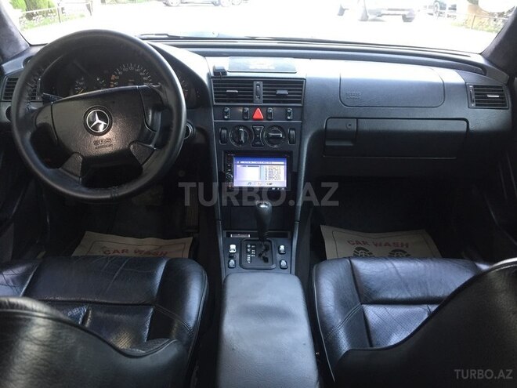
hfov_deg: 61.7
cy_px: 194
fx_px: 433
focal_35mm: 29
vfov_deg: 48.2
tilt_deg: -25.8
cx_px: 258
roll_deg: -0.6
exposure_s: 1/33
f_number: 2.2
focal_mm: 4.15
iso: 160
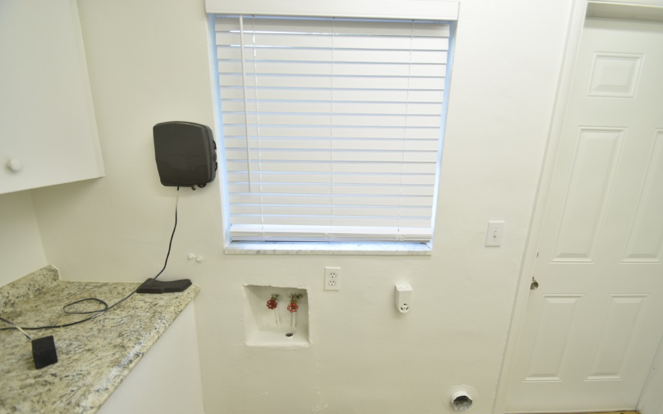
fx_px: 289
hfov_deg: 97.8
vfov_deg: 71.1
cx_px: 336
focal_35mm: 16
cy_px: 226
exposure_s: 1/125
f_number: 3.5
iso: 800
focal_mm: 10
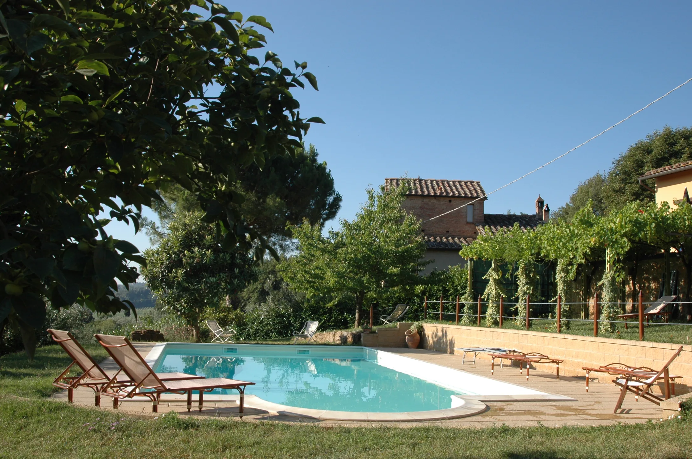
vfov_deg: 36.8
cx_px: 346
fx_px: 691
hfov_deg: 53.2
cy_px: 230
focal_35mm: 36
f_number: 9
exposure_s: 1/250
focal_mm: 24
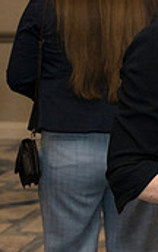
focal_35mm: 127
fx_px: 872
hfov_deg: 9.0
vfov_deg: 16.3
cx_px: 423
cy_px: 36
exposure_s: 1/125
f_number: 4
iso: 800
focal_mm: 37
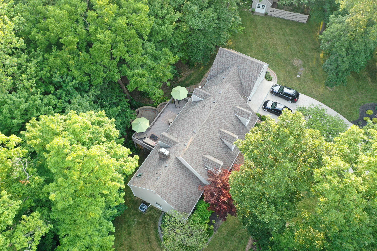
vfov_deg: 46.4
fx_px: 293
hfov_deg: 65.5
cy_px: 126
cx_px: 188
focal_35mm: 28
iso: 100
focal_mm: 10.26
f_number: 3.5
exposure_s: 1/50
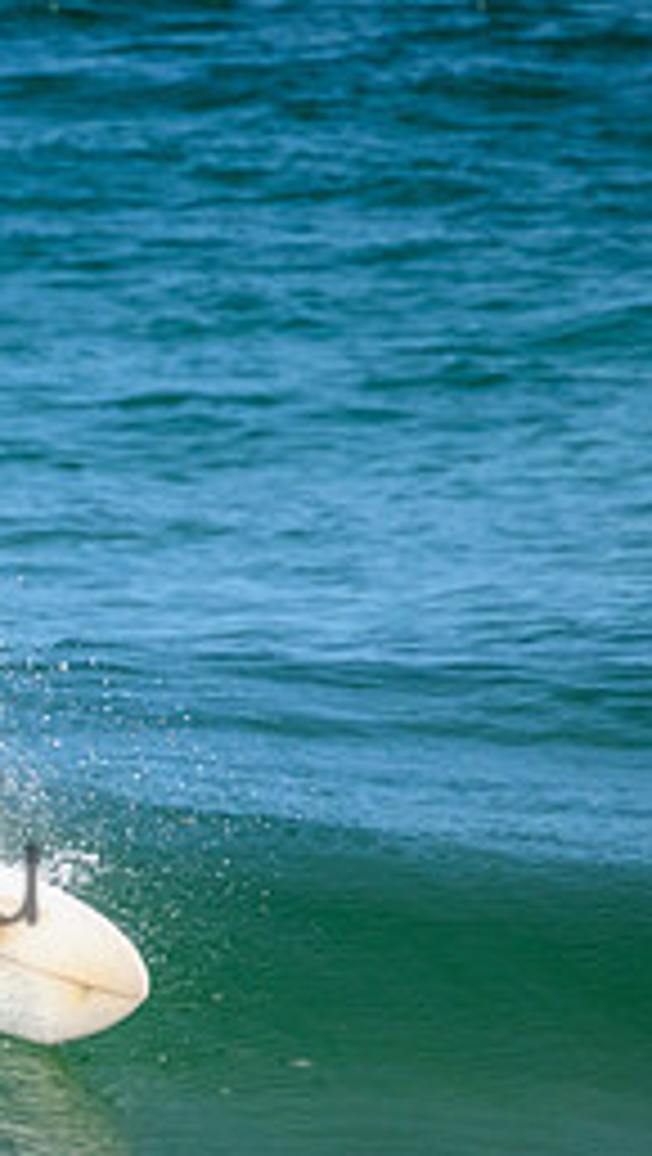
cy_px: 694
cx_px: -627
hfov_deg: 0.6
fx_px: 66726
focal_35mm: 2176
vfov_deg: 1.0
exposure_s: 1/2000
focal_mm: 800
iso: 1250
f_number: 11
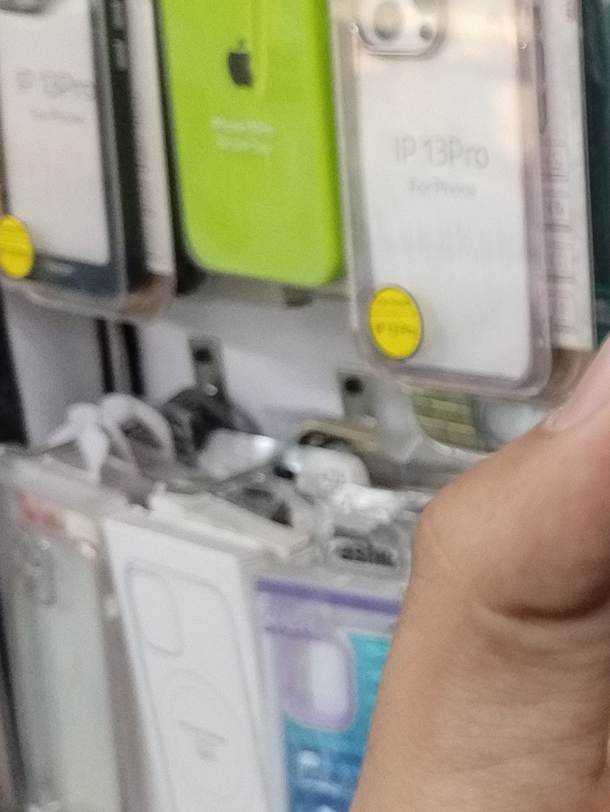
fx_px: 2208
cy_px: 302
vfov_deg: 20.8
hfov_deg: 14.0
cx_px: 1090
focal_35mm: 94
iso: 160
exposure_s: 1/50
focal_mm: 4.7
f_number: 1.8
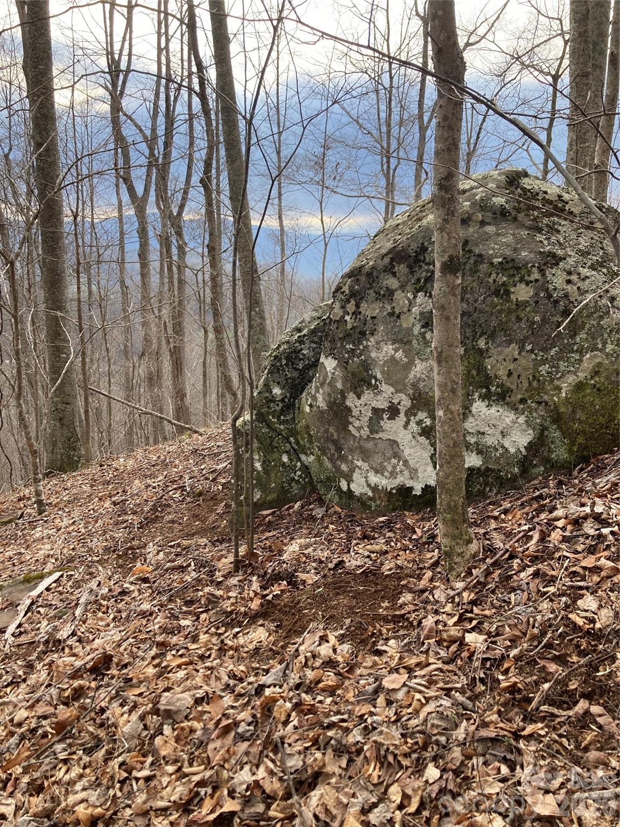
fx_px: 669
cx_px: 310
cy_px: 414
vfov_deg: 63.4
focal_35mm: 28
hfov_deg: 49.7
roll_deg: -2.7
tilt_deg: -11.3
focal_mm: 3.99
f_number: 1.8
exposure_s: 1/422
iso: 20
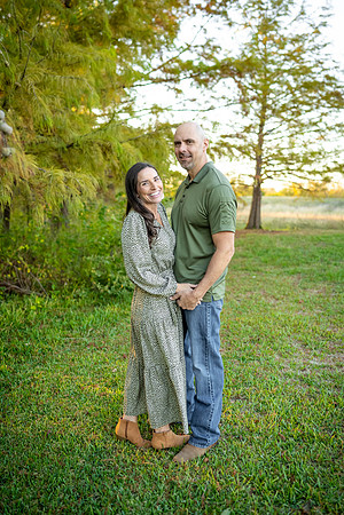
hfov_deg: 37.9
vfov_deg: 54.4
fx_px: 502
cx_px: 172
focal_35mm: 35
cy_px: 258
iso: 640
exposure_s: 1/640
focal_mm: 35
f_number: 2.2
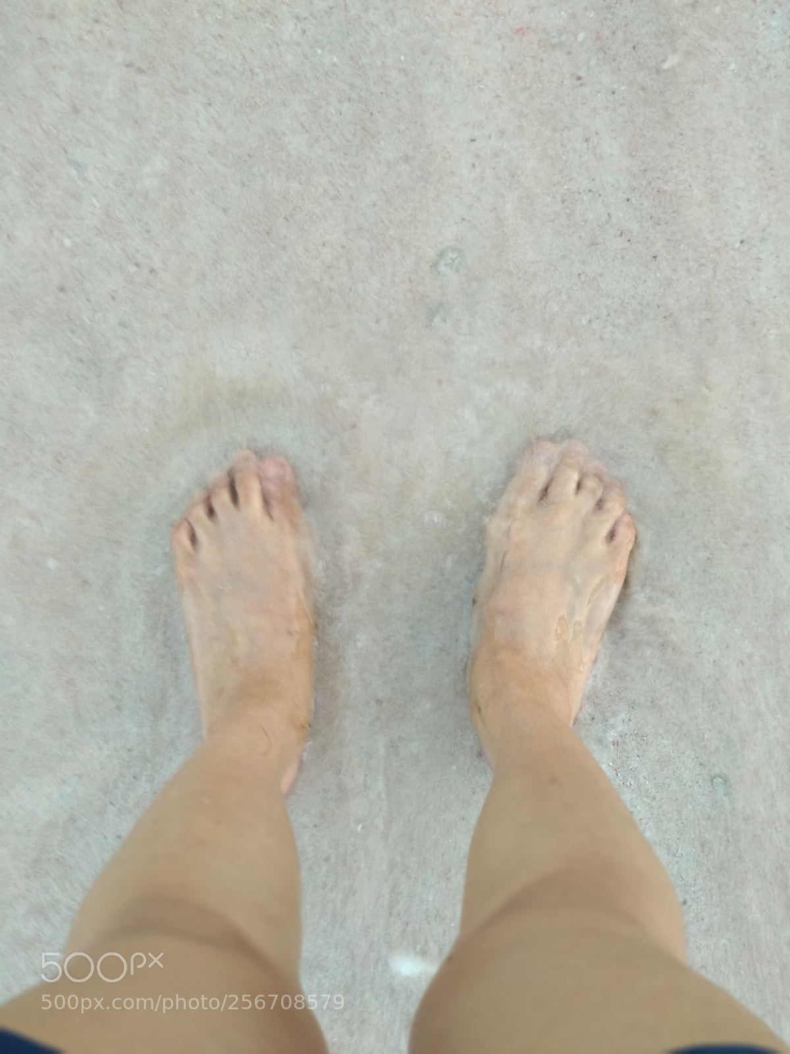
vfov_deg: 36.8
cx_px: 395
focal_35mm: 52
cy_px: 527
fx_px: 1582
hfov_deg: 28.0
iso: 400
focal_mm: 5.99
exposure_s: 1/50
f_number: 2.6
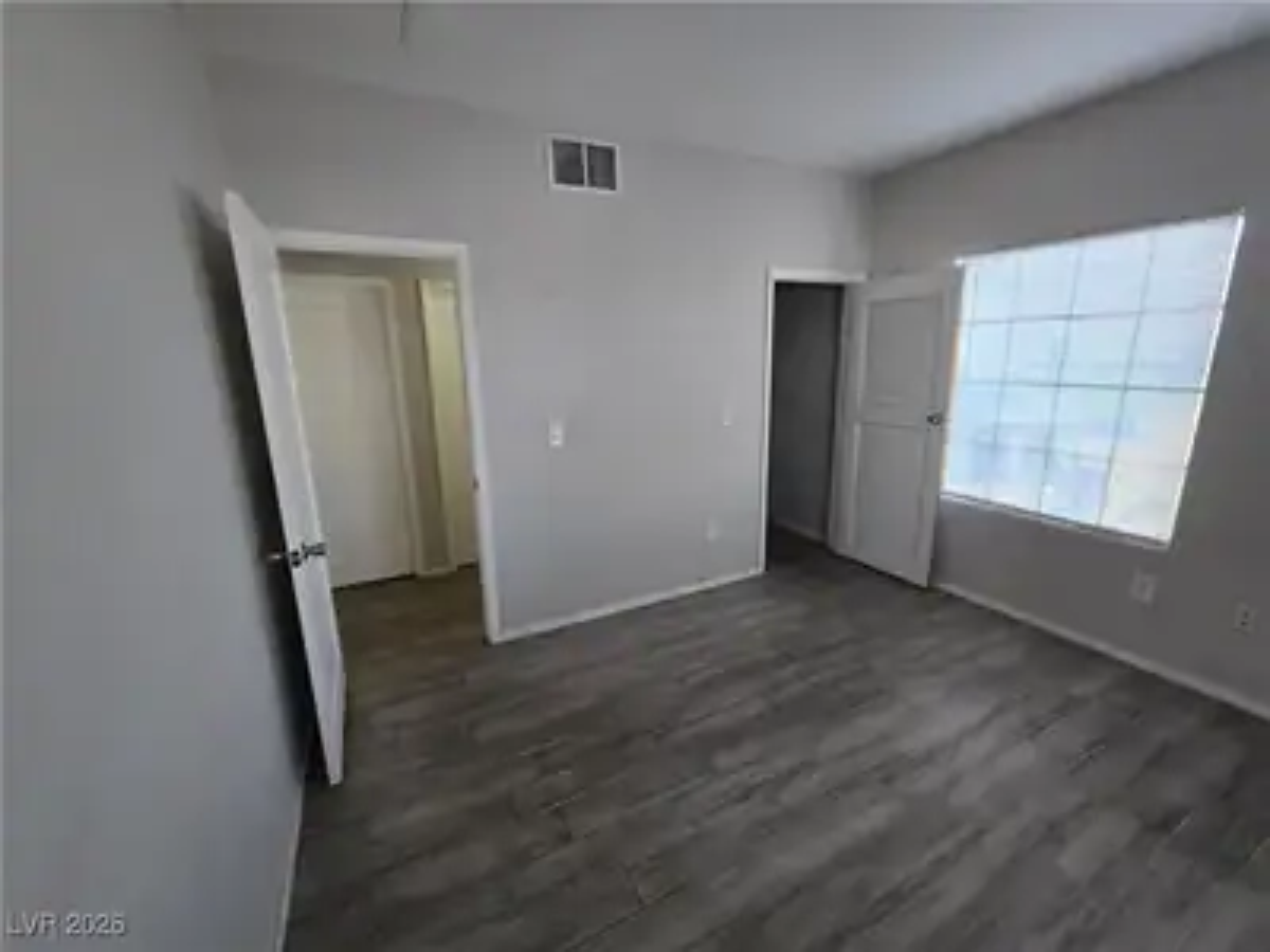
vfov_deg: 89.9
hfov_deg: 106.2
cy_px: 476
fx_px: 477
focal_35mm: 13
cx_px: 635
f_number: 2.2
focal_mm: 2.2
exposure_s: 1/60
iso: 100
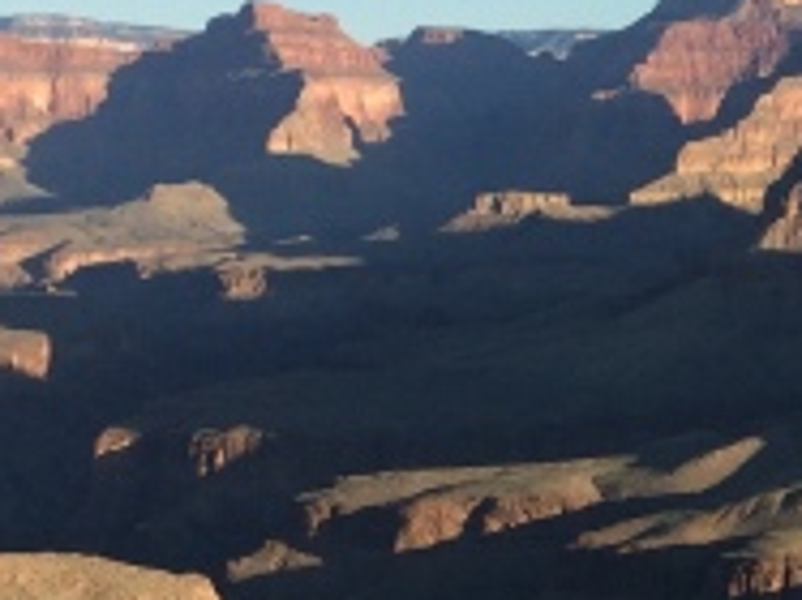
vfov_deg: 11.6
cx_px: 986
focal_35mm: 124
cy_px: 810
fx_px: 2871
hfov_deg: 15.3
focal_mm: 4.15
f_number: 2.2
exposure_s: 1/1709
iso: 32
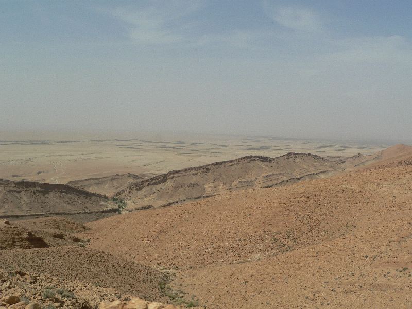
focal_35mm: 36
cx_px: 206
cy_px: 154
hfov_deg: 51.4
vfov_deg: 39.7
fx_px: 428
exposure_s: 1/800
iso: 80
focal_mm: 6
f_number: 5.6
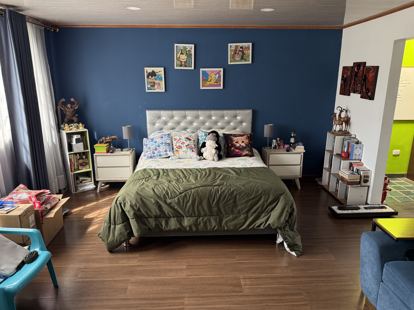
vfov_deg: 54.9
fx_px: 299
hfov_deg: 69.4
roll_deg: +0.3
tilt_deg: -14.2
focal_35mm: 25
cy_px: 155
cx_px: 202
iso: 200
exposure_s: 1/121
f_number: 1.78
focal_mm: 6.76
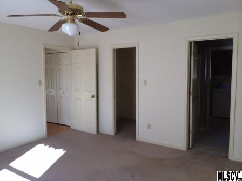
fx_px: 210
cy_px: 90
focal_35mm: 30
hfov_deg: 60.0
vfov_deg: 46.8
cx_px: 121
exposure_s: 1/120
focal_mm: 4.12
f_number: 2.2
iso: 64
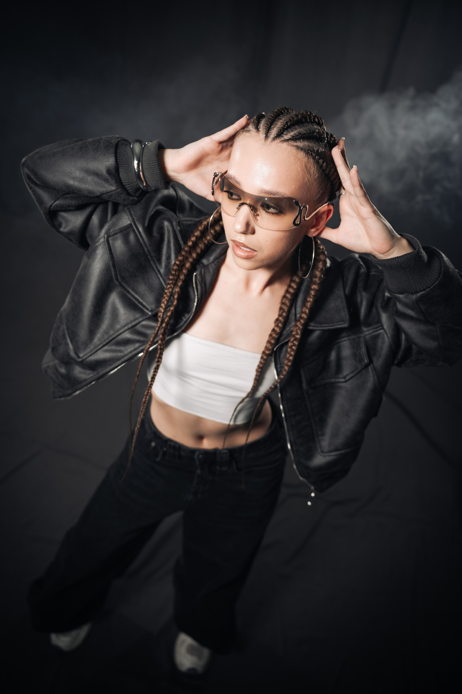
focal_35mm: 28
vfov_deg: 65.5
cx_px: 231
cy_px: 347
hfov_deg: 46.4
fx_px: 539
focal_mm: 28
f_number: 2.8
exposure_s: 1/160
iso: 320
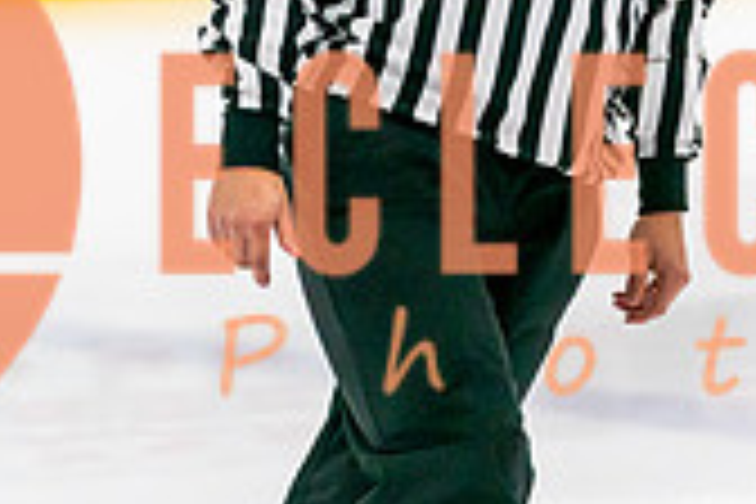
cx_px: 720
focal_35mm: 408
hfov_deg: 5.0
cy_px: 164
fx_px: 8567
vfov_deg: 3.4
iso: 3200
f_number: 2.8
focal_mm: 118
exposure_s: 1/1250
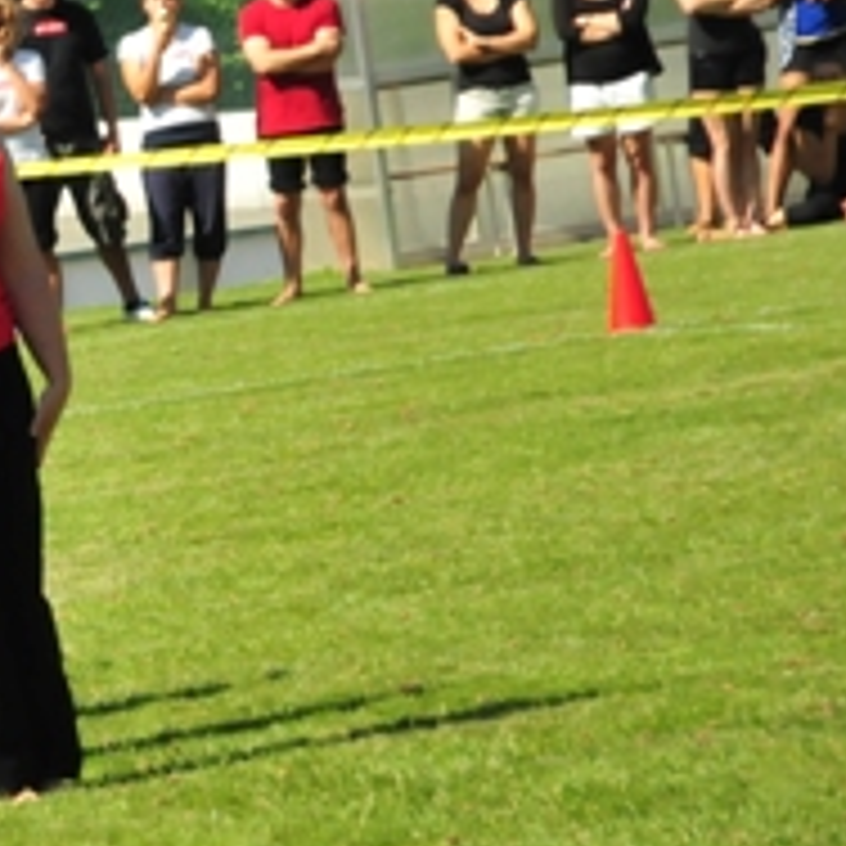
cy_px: 52
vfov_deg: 4.6
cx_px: -886
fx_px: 10507
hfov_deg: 4.5
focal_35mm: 380
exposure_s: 1/5000
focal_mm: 70
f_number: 4.5
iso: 1000
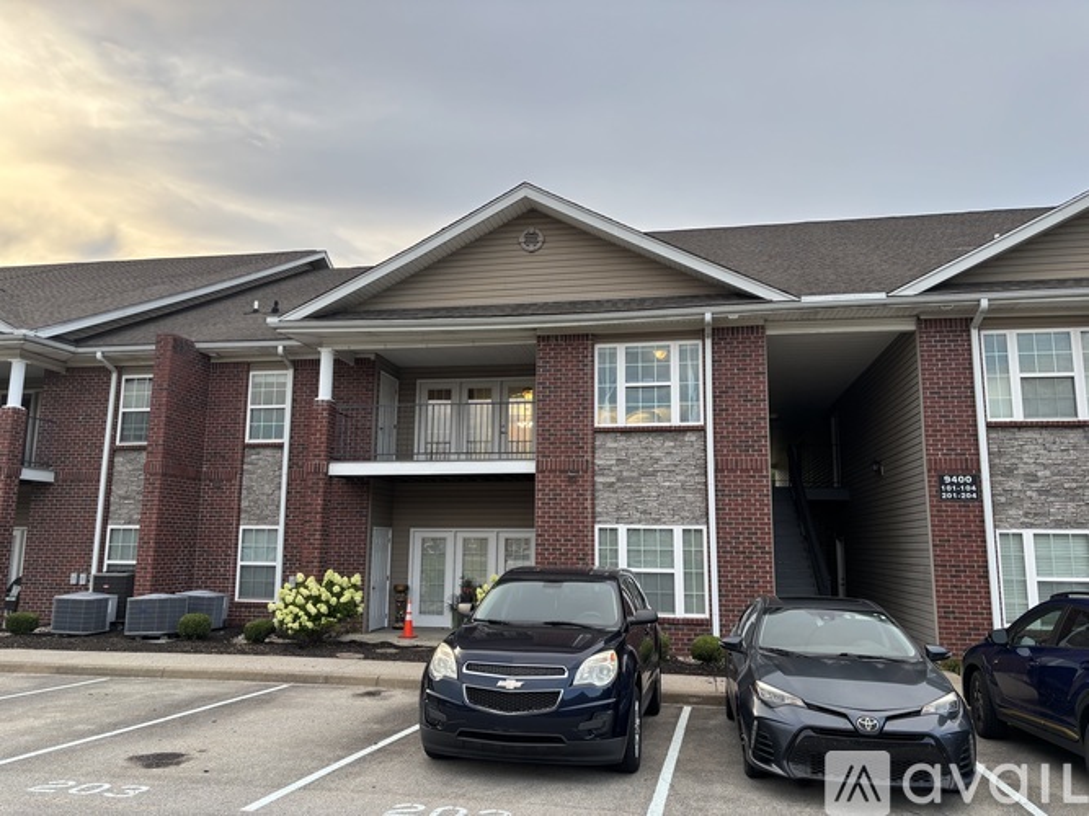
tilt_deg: +9.1
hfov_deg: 67.3
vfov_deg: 53.0
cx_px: 544
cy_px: 408
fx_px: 818
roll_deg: -0.9
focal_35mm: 26
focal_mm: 5.96
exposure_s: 1/121
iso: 32
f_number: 1.6
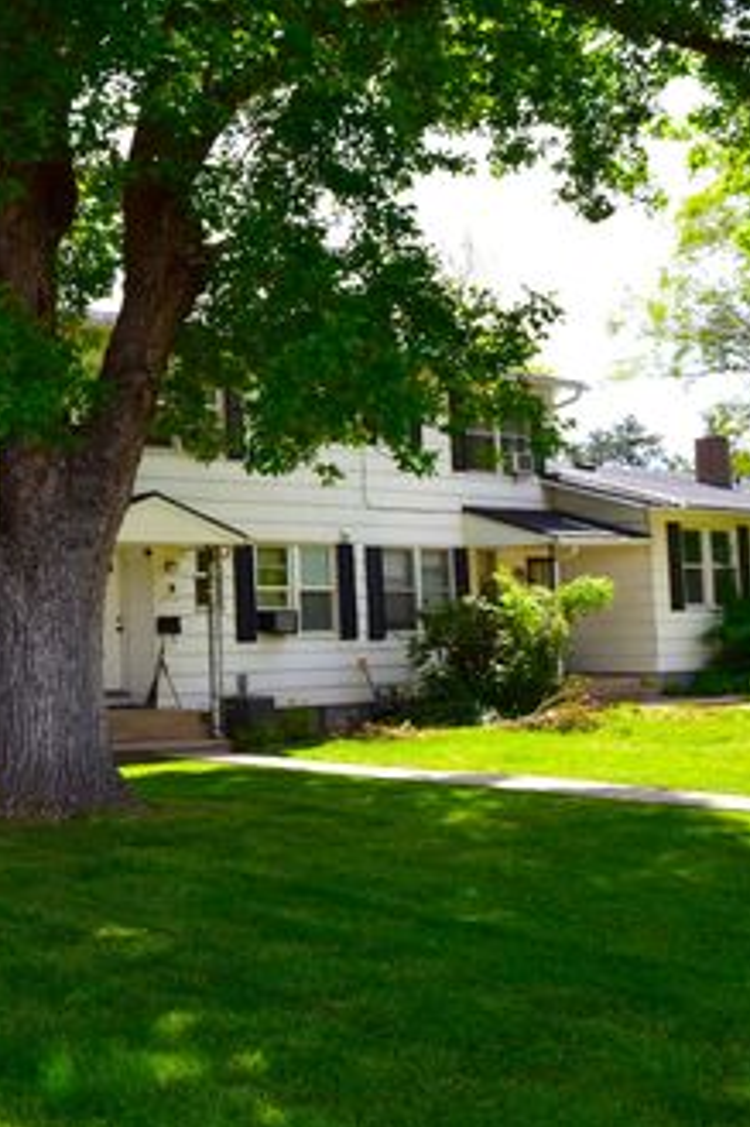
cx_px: -65
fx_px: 1283
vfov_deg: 47.4
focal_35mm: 41
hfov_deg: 29.5
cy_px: 567
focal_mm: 18
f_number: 10
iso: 400
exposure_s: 1/250
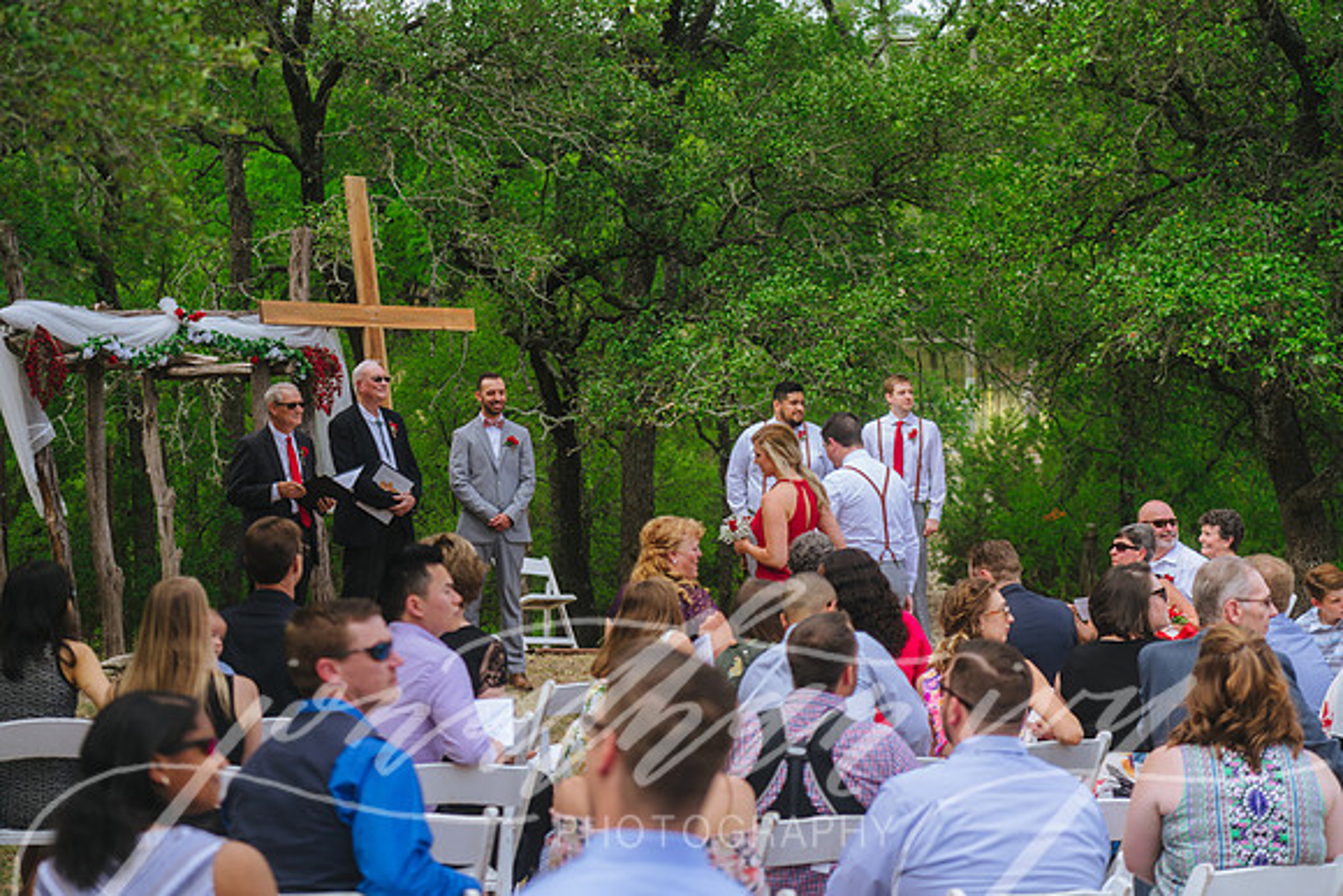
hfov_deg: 28.8
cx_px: 672
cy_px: 448
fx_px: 2612
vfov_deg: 19.5
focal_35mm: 70
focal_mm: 70
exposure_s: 1/320
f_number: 2.8
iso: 31
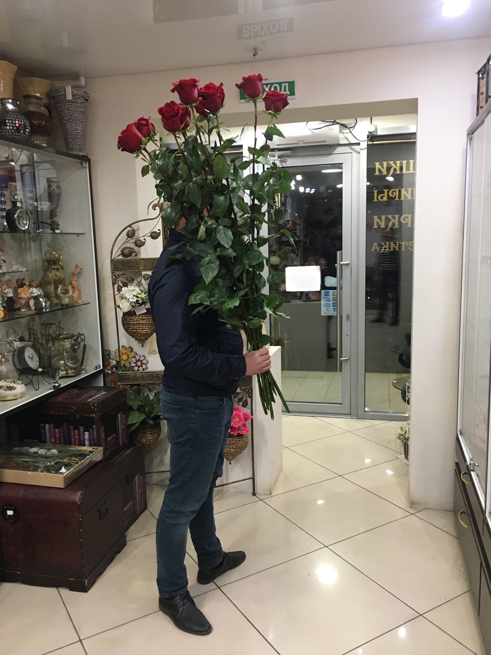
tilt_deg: -7.6
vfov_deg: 61.7
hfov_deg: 48.2
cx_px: 246
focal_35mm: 29
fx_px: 548
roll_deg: +1.4
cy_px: 328
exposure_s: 1/33
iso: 160
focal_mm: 4.15
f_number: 2.2
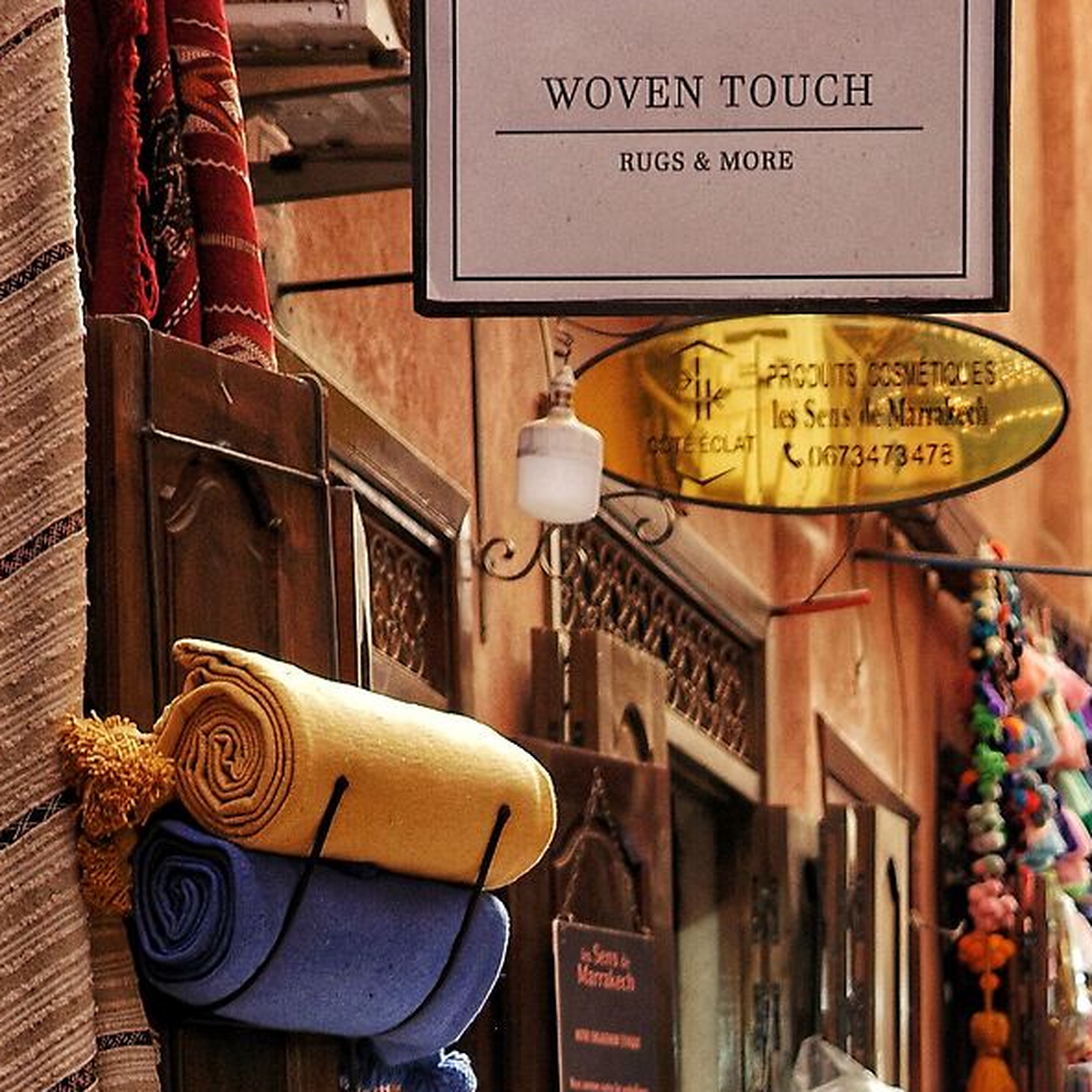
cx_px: 1452
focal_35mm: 138
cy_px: 1818
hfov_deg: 12.2
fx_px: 4925
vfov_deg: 11.9
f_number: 2.8
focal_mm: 26
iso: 200
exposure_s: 1/60
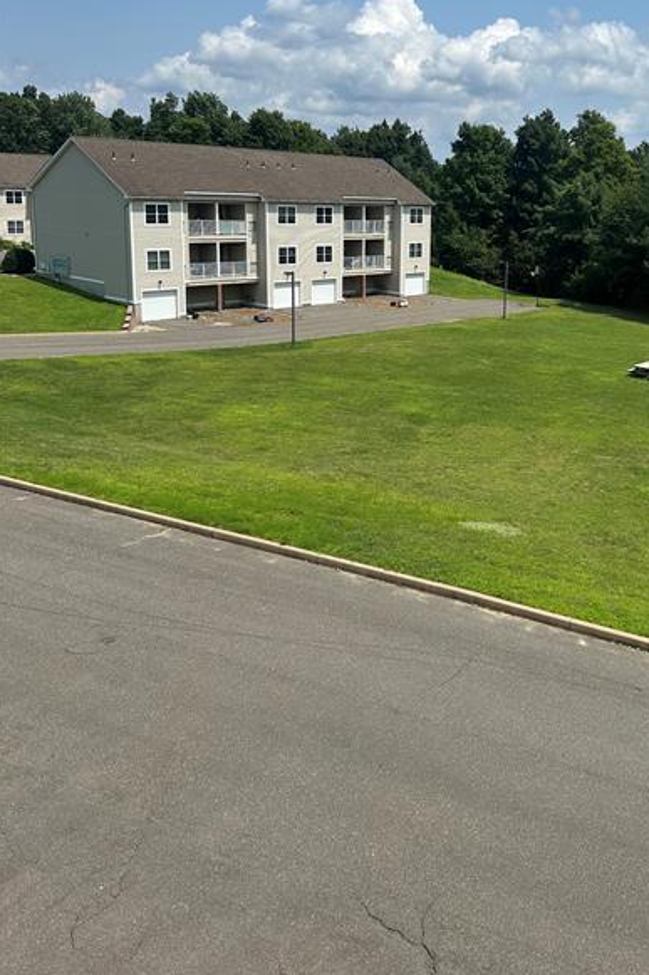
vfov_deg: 56.5
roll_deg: -2.8
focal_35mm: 33
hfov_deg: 39.0
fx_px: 893
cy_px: 359
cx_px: 480
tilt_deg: -10.4
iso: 80
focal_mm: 6.86
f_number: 1.78
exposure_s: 1/5848
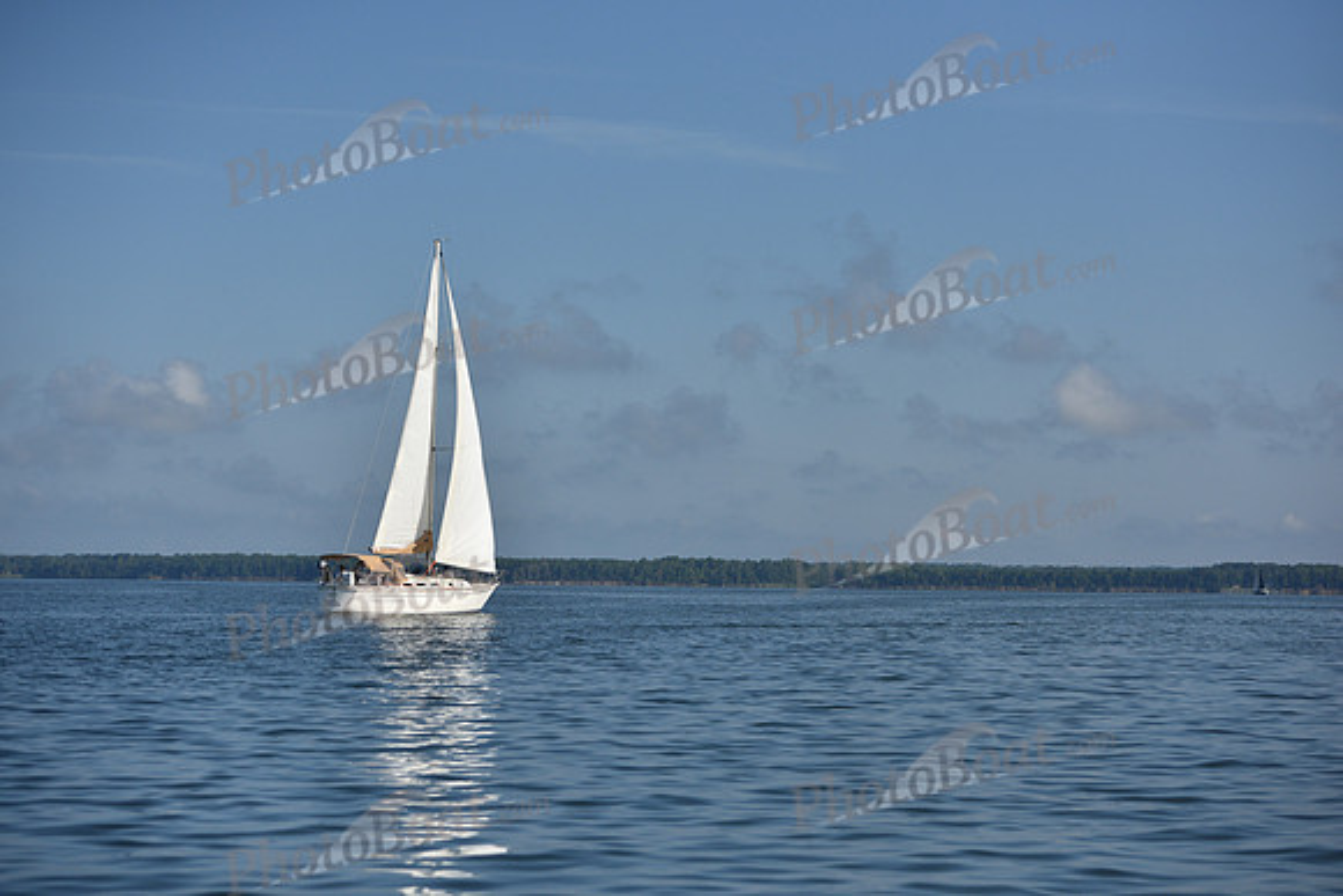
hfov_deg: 28.8
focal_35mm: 70
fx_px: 2612
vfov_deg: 19.5
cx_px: 672
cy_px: 448
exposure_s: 1/8000
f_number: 4
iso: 320
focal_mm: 70
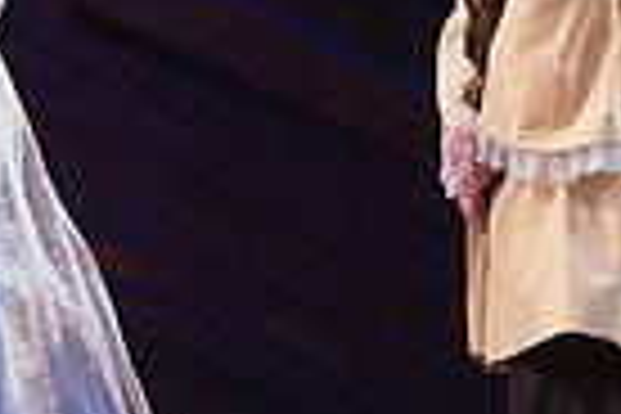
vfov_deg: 2.3
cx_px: 634
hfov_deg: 3.4
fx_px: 10487
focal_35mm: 608
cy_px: 25
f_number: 4
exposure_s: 1/400
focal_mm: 145
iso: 5000
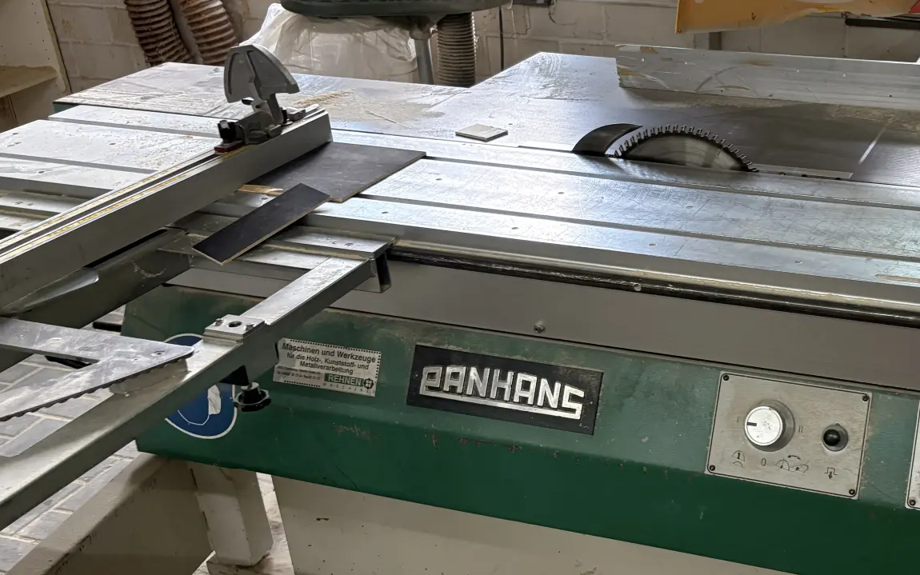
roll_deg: +0.5
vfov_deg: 27.9
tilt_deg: -27.4
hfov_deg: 41.3
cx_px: 755
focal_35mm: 46
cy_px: 345
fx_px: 1153
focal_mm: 5.96
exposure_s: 1/50
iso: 250
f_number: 1.6
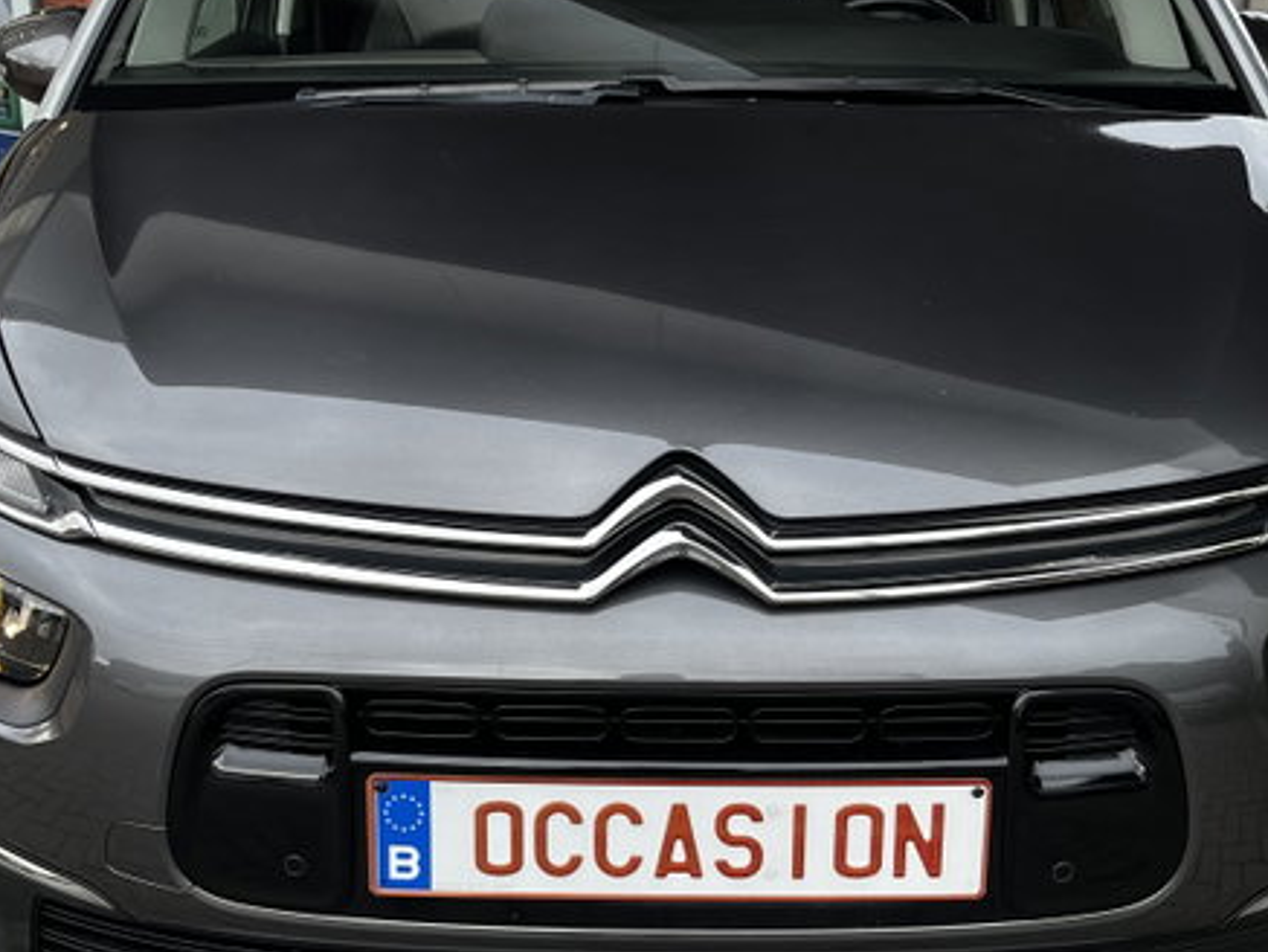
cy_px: 476
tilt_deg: -17.1
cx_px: 633
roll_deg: +0.7
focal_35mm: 50
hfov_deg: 38.2
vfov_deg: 29.1
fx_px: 1832
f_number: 1.6
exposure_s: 1/122
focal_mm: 5.1
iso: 50
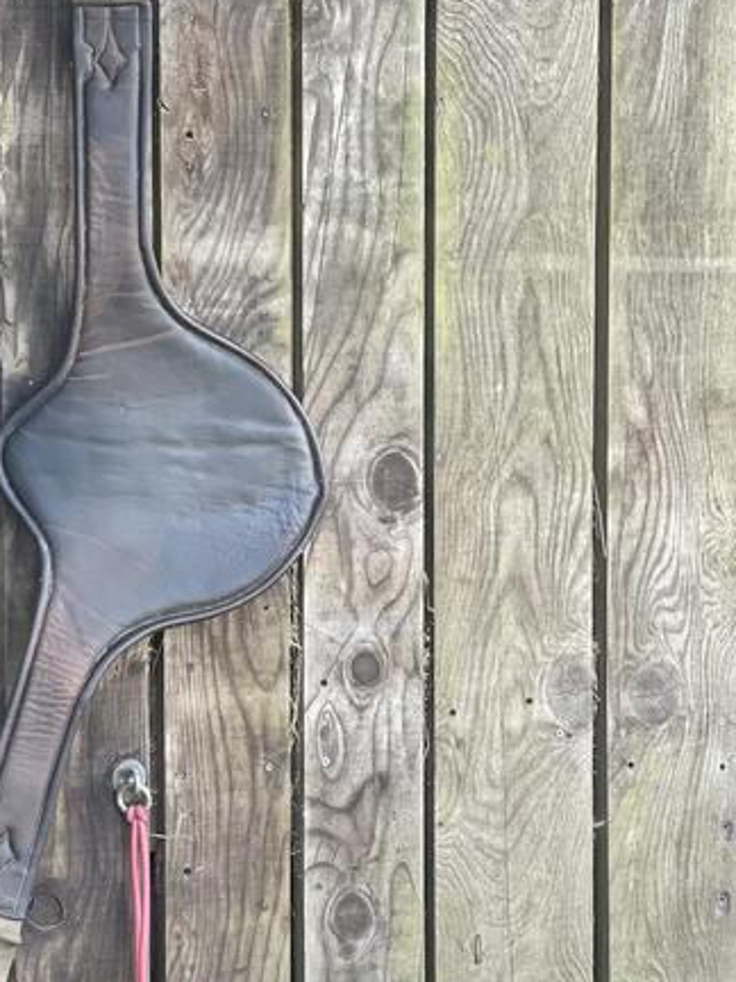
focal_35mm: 77
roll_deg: +0.3
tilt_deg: -4.7
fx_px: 2183
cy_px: 498
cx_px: 193
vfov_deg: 25.3
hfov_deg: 19.0
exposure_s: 1/122
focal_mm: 6
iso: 80
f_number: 2
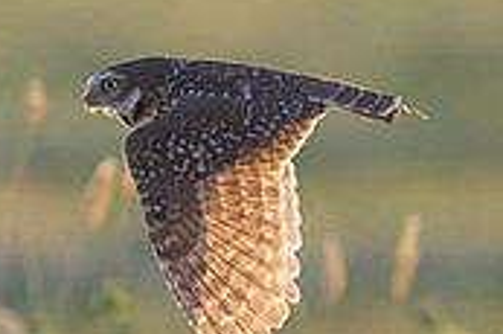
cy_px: 163
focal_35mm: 3625
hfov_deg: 0.6
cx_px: -317
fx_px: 50600
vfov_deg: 0.4
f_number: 4
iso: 1000
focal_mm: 560
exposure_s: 1/3200
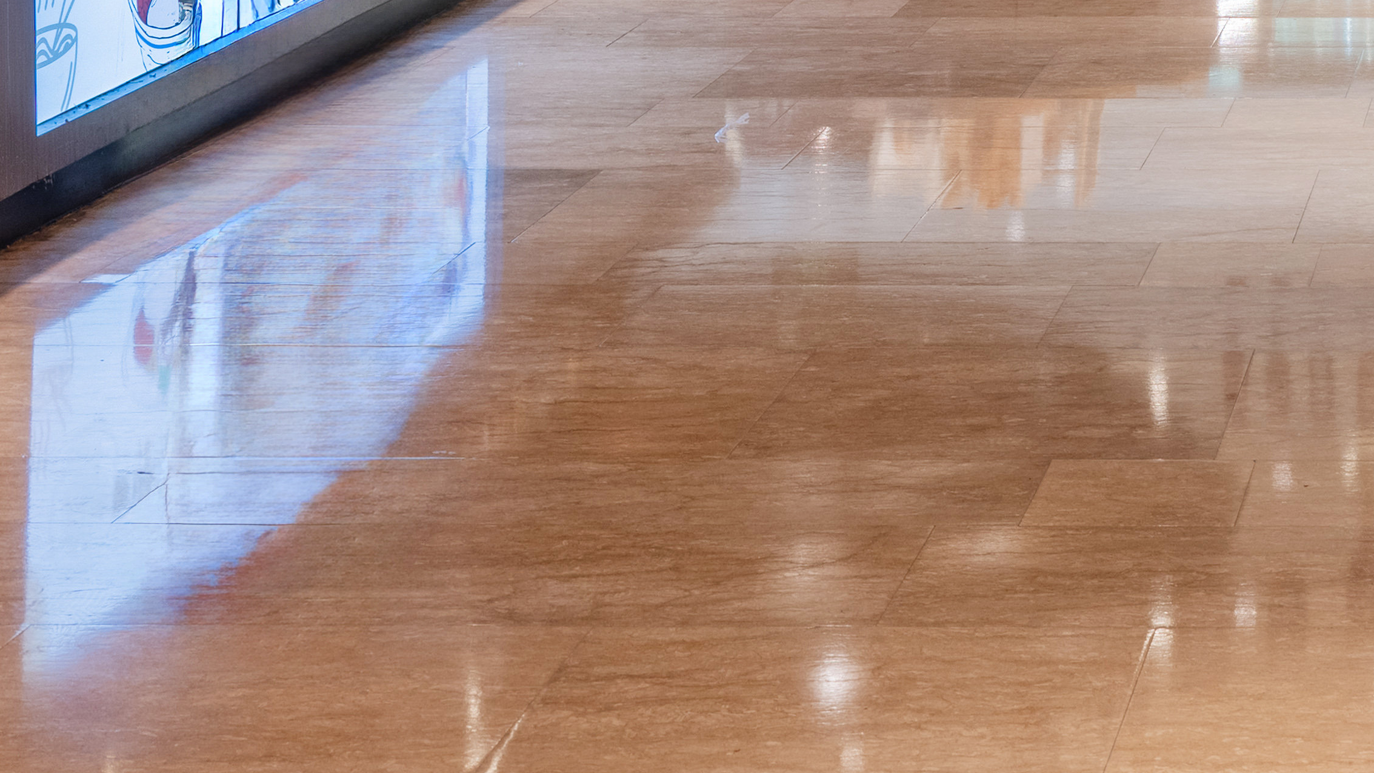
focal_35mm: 114
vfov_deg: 10.0
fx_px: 4153
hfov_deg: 18.2
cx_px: 1475
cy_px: -651
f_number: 8
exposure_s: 1/40
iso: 200
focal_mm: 30
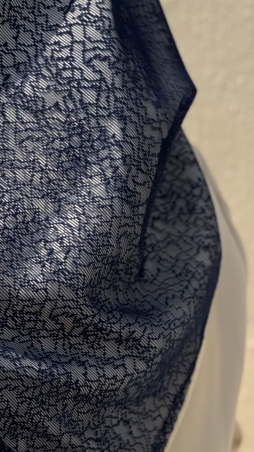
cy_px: 115
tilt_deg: -7.4
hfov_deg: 9.8
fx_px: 1449
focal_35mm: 121
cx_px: -105
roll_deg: +0.5
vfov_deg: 17.6
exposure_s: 1/5376
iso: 64
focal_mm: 6.76
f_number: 1.78
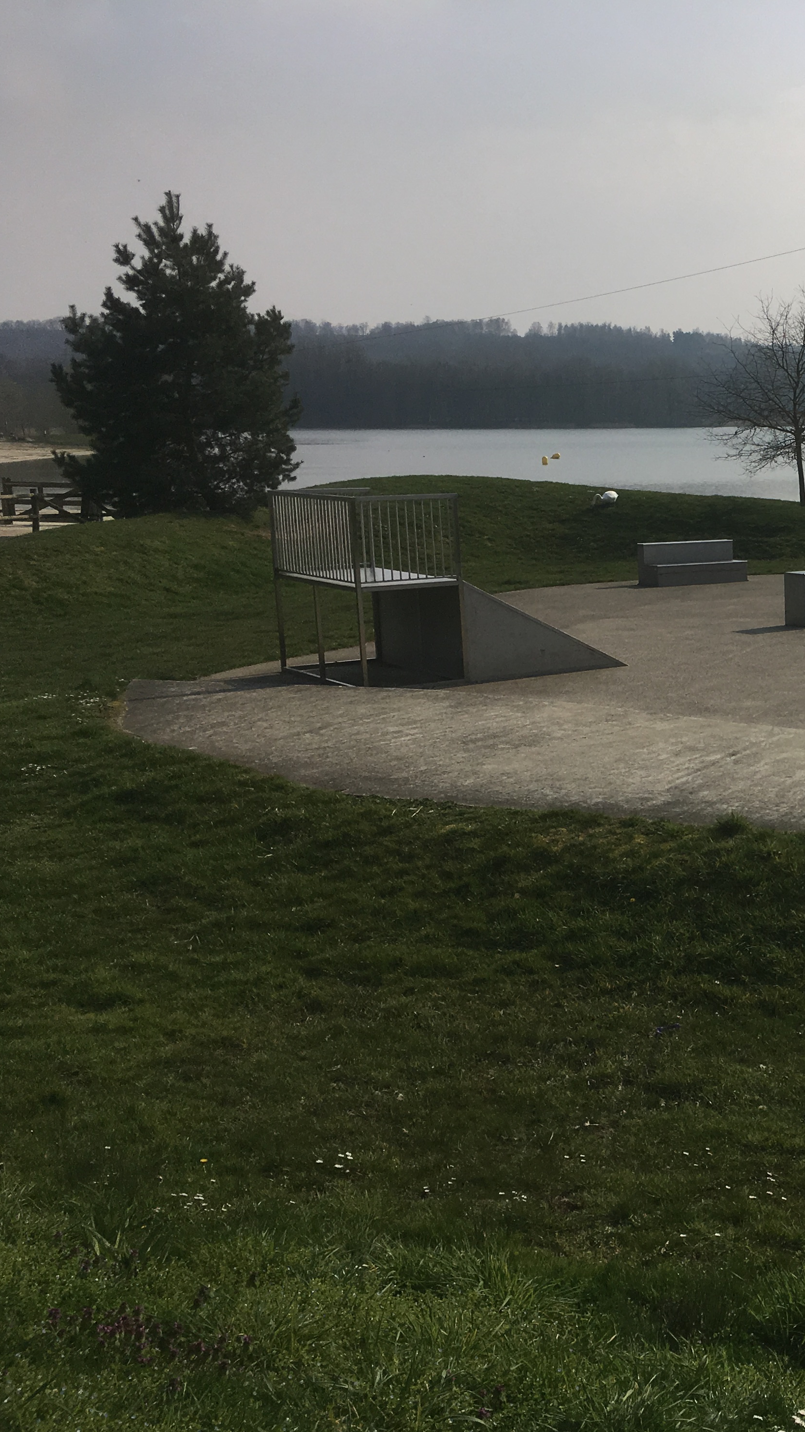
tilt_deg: -12.1
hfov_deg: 25.1
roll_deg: +0.7
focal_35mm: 43
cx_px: 953
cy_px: 728
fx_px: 1632
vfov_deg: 47.4
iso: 25
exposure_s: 1/4525
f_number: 2.2
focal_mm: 4.15
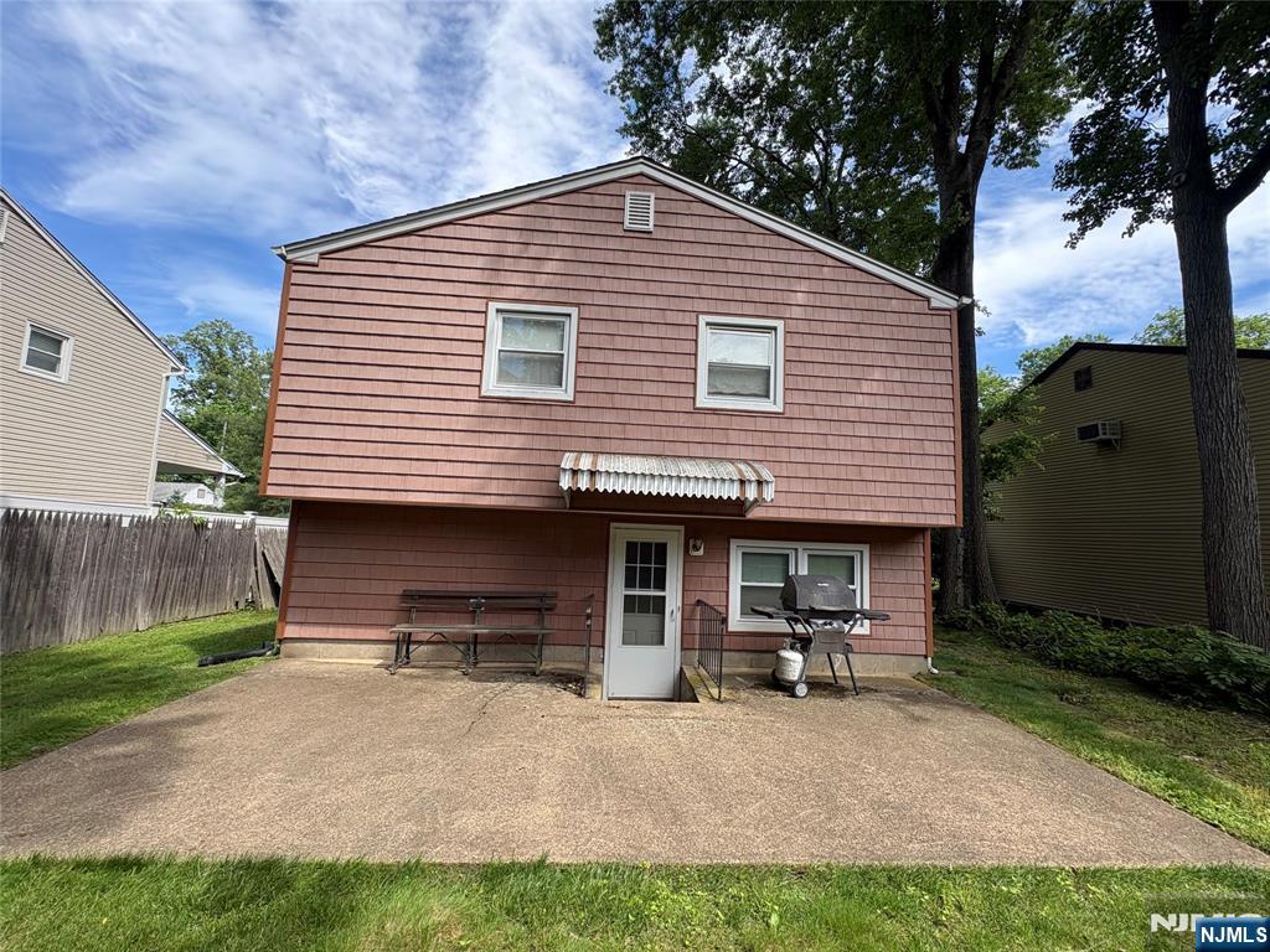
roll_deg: -1.2
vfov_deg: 85.7
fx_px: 514
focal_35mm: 14
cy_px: 476
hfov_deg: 102.1
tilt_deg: +6.8
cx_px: 635
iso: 40
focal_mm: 2.22
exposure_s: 1/537
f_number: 2.2
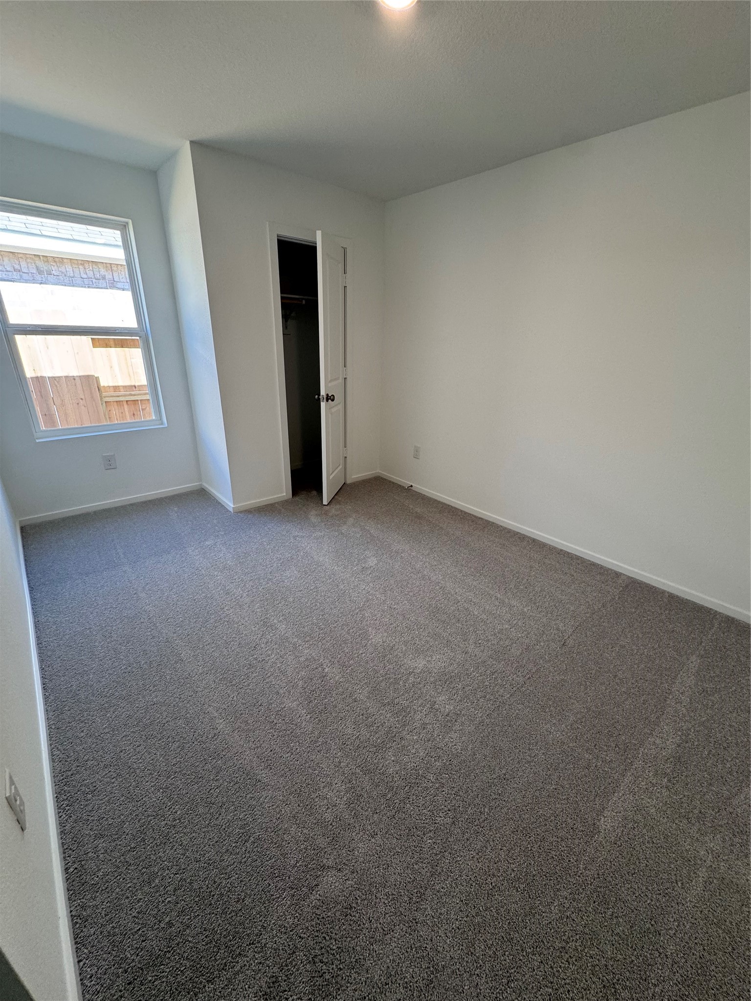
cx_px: 376
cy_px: 500
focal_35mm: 14
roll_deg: -1.8
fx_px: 405
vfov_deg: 102.1
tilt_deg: -22.4
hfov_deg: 85.7
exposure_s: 1/99
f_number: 2.2
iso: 160
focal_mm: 2.22
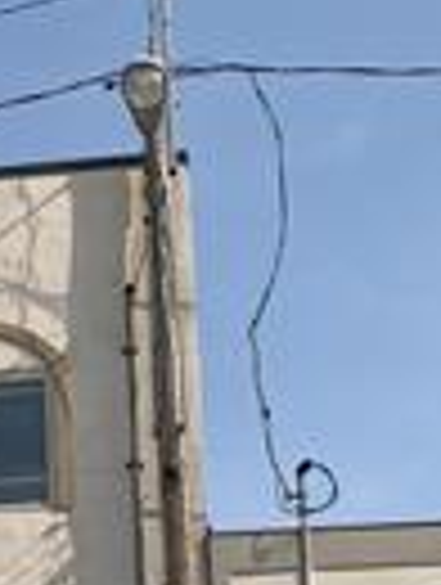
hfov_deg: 14.7
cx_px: -158
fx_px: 1625
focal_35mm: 96
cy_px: 716
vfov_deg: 19.2
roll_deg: -0.2
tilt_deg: +16.6
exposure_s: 1/3086
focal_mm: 4.25
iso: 25
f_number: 1.8
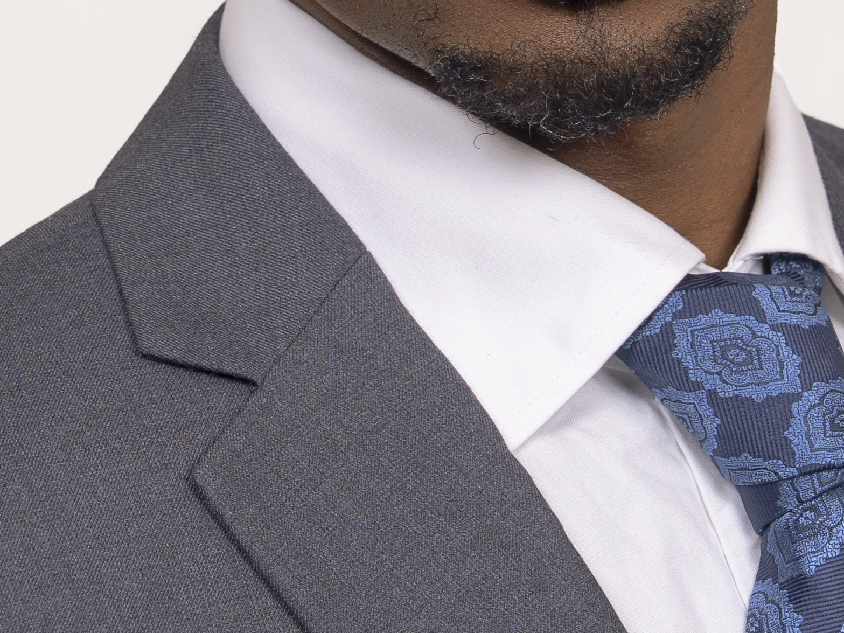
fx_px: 7338
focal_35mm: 301
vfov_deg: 4.9
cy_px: 74
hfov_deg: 6.6
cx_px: 588
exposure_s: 1/125
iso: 100
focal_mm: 70
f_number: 7.1
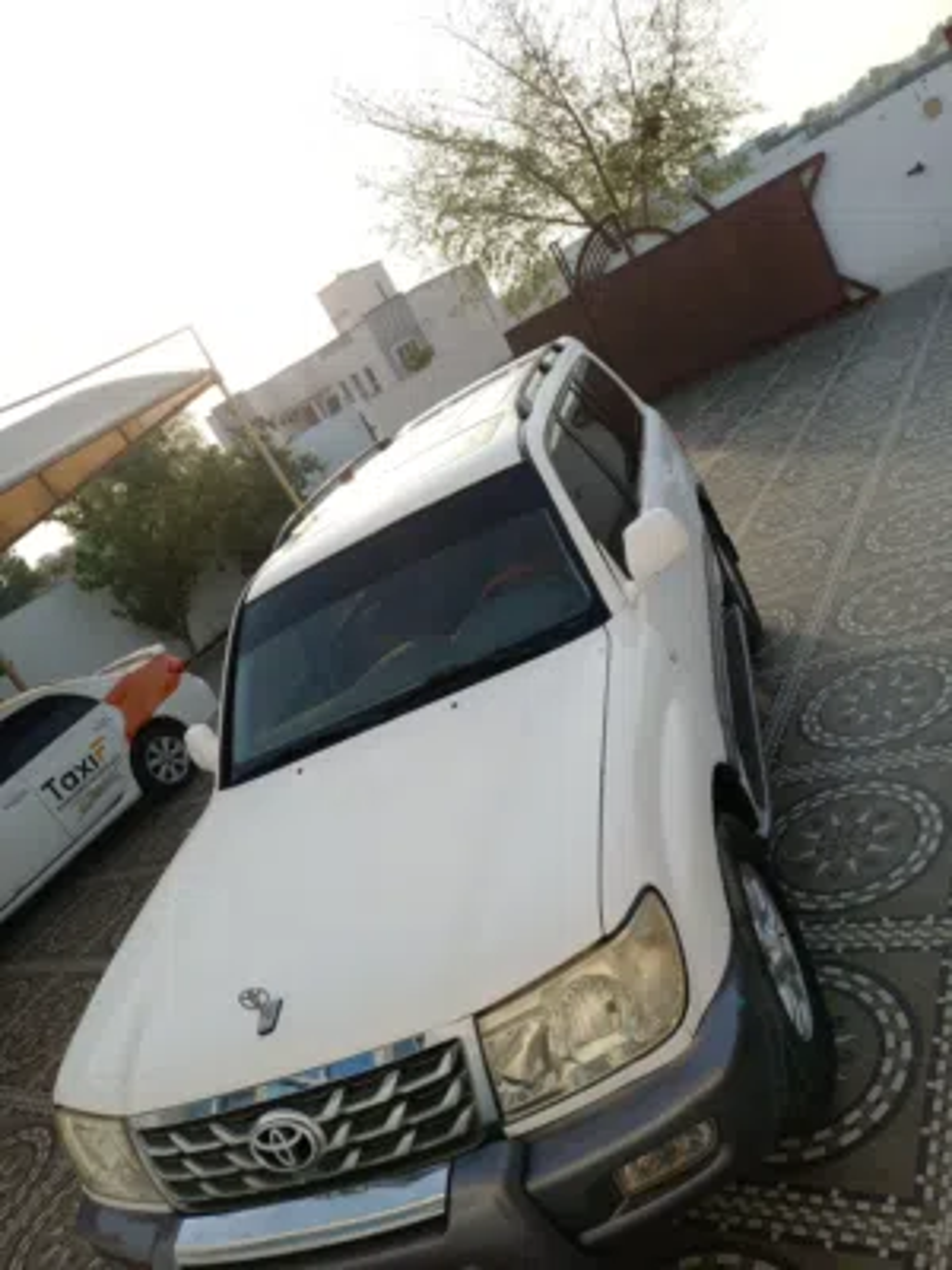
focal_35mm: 25
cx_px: 476
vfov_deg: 69.4
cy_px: 635
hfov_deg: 54.9
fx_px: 917
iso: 100
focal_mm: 4.71
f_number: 1.79
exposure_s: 1/218
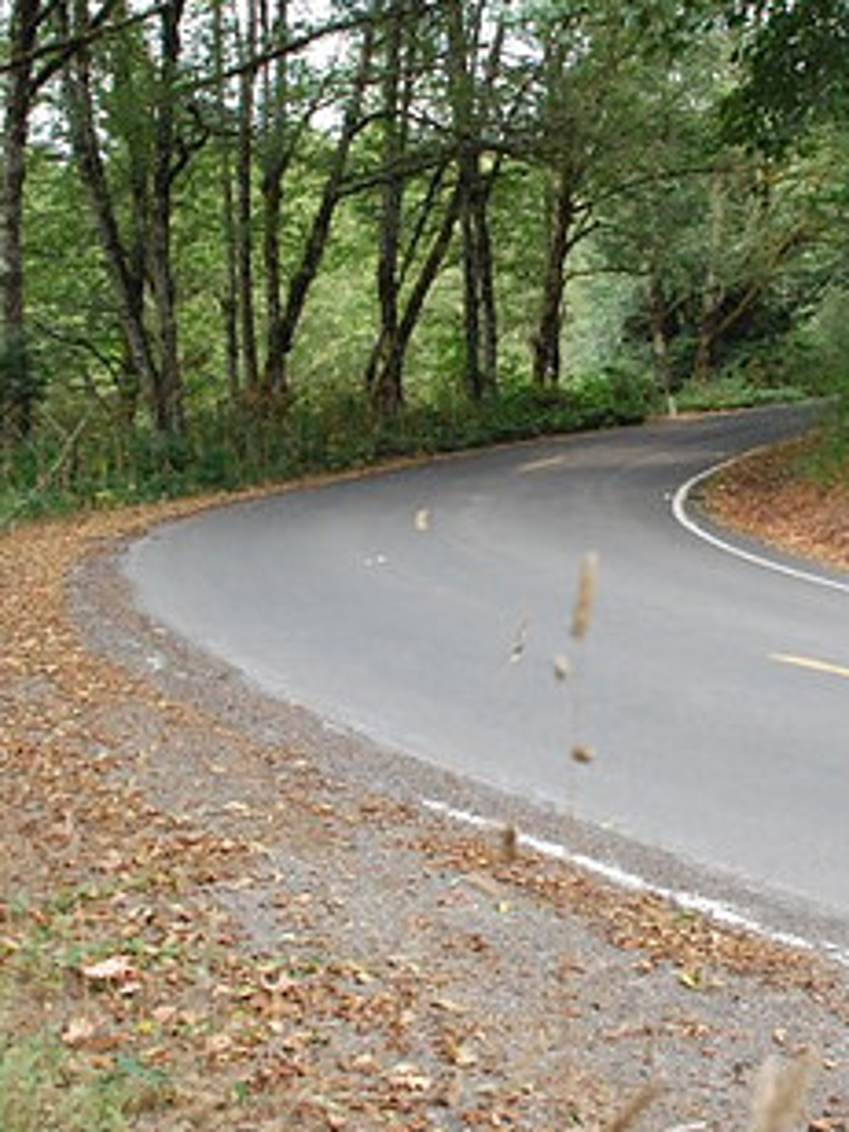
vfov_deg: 38.9
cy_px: 498
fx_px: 1602
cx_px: 621
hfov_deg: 29.3
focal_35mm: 49
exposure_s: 1/400
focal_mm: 18
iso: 1600
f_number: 4
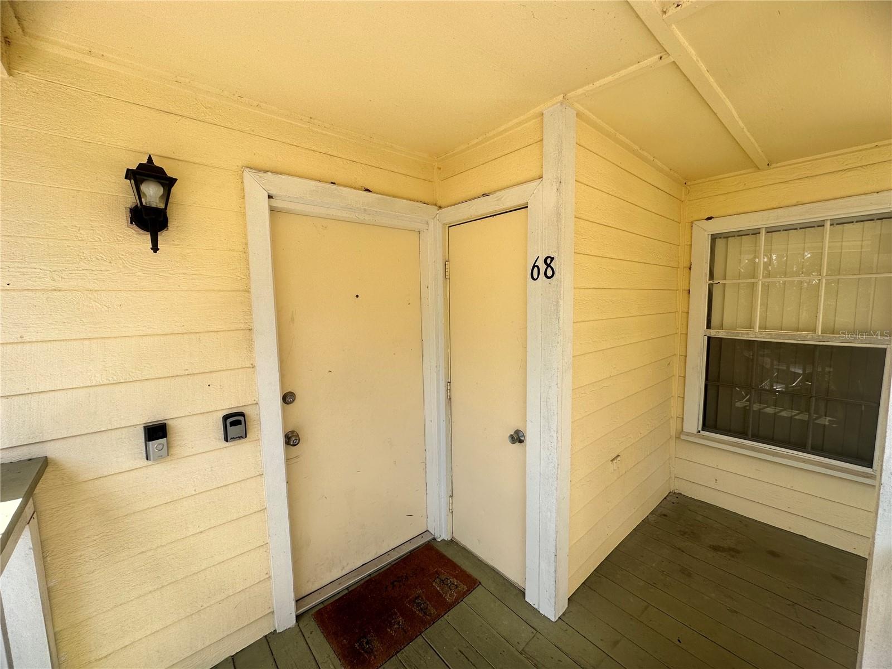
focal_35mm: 14
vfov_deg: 85.7
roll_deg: +1.0
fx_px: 361
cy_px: 334
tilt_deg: -6.1
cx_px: 446
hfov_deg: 102.1
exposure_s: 1/729
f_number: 2.2
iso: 40
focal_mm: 2.22
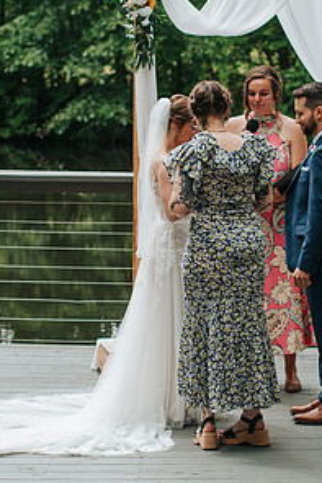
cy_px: 239
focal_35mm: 133
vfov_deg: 15.4
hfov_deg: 10.3
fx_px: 1786
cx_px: 234
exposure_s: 1/400
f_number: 2.8
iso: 100
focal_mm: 50
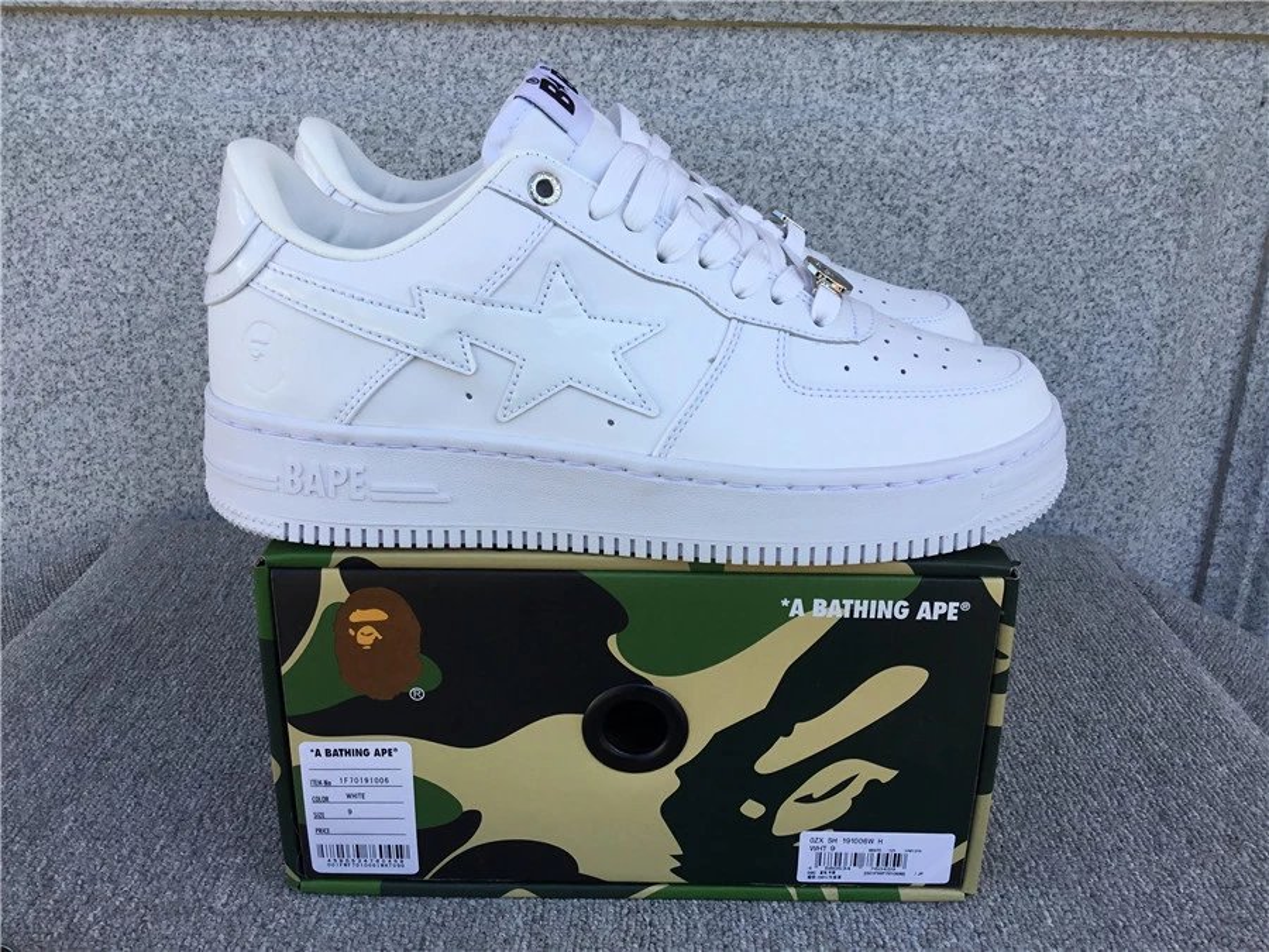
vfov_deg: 45.4
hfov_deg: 58.4
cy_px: 476
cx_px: 634
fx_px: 1136
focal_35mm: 31
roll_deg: -1.1
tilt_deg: -20.2
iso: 25
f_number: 2.4
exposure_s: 1/324
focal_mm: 3.3
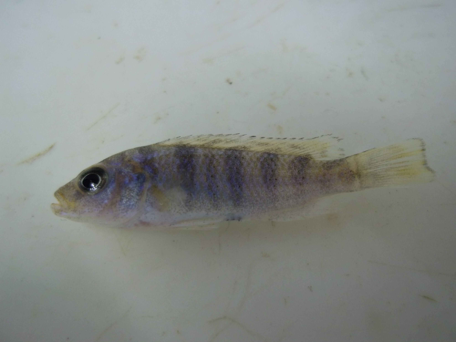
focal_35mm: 36
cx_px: 228
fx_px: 474
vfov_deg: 39.7
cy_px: 171
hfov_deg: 51.4
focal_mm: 6.5
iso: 160
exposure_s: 1/15
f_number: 3.1
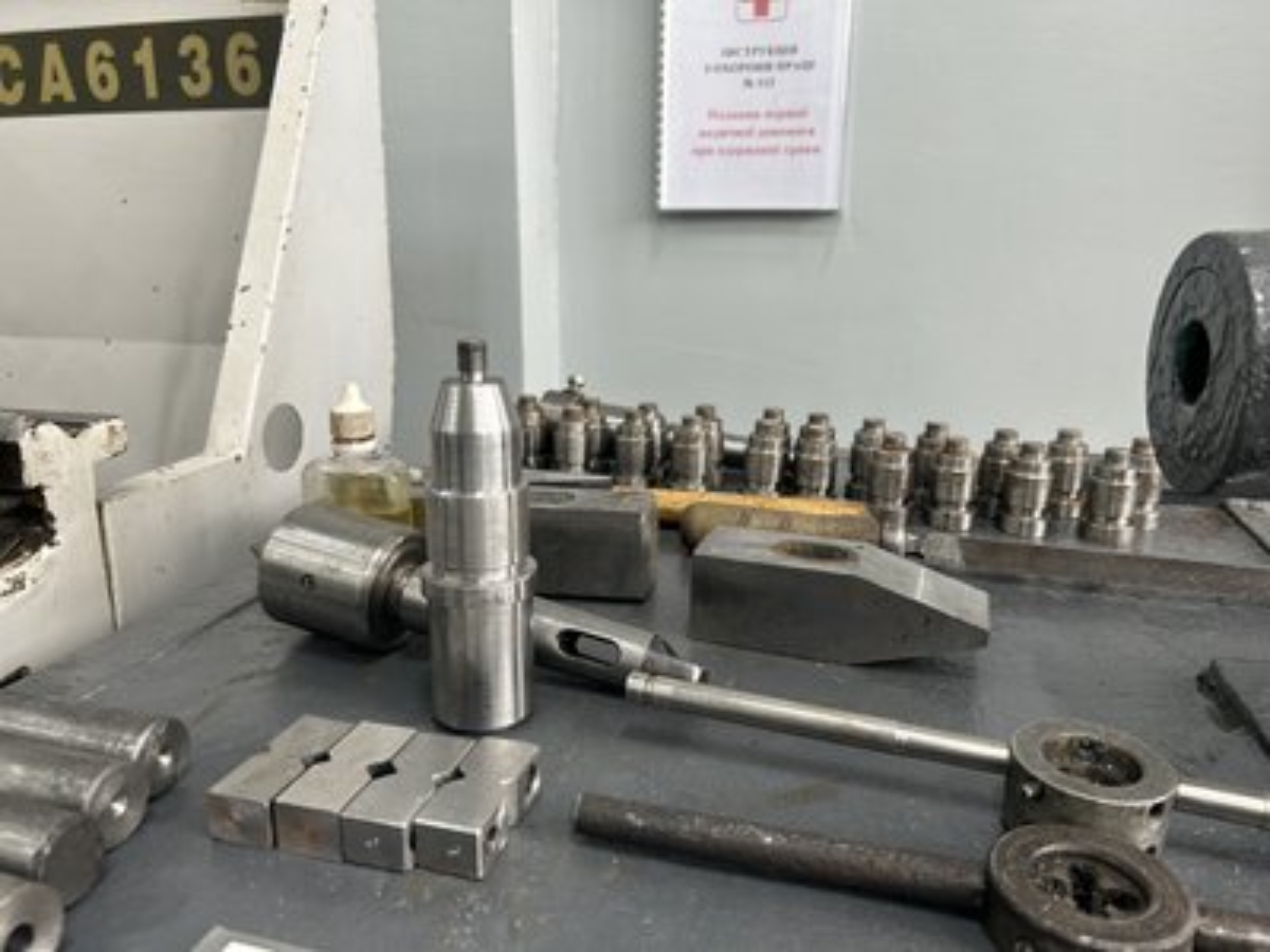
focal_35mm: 26
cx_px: 635
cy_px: 476
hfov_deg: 67.3
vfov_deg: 53.1
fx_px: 954
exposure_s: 1/100
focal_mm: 5.7
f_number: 1.5
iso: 80
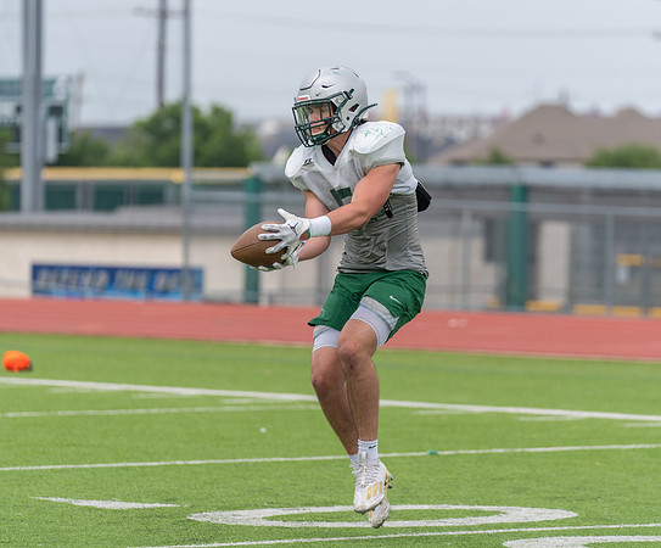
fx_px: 4970
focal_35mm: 250
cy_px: 280
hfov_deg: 7.6
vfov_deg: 6.3
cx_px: 335
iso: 160
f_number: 3.5
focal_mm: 197
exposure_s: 1/1250
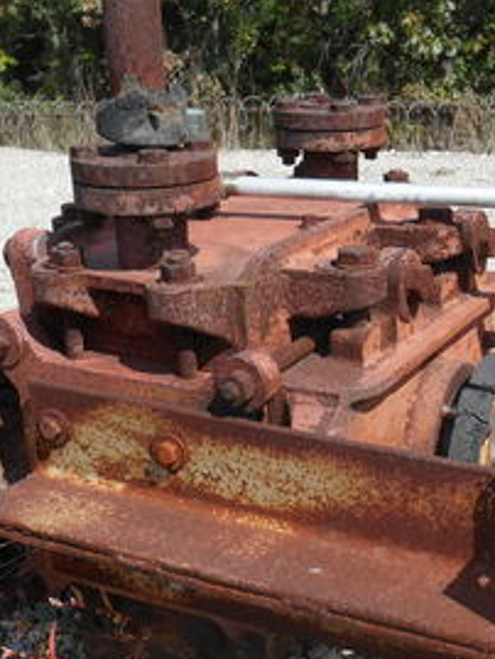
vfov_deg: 32.9
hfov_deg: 24.7
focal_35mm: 58
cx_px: 417
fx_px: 1105
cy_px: 443
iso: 80
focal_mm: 4.7
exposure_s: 1/640
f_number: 3.4
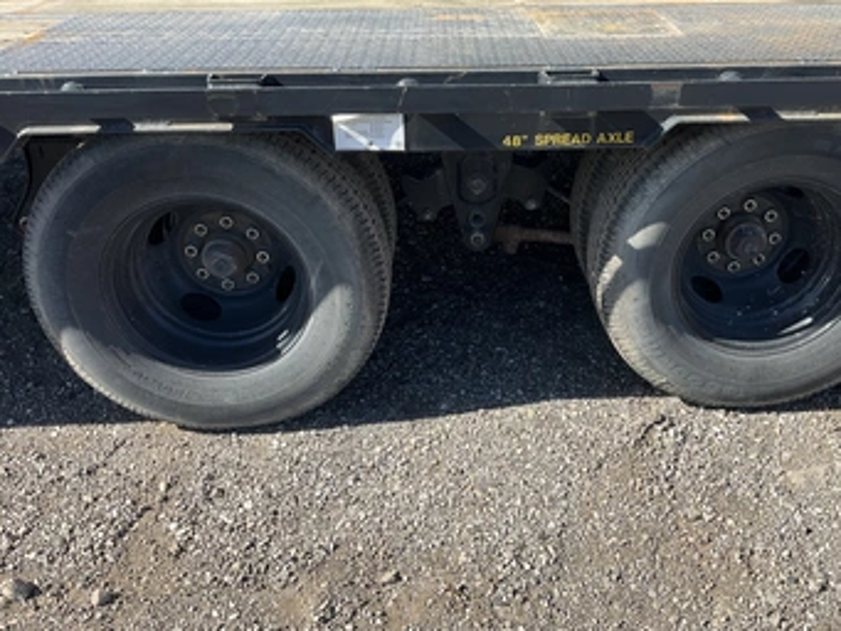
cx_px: 478
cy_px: 276
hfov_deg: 53.8
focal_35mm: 34
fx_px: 826
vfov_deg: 41.7
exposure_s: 1/739
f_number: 1.8
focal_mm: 3
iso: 25
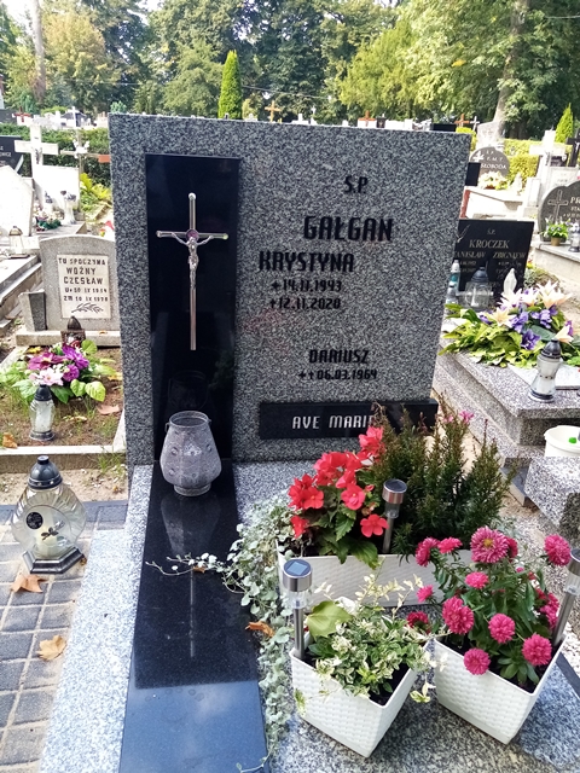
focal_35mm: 26
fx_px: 581
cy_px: 386
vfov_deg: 67.3
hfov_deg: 53.1
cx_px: 290
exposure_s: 1/128
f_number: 1.8
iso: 105
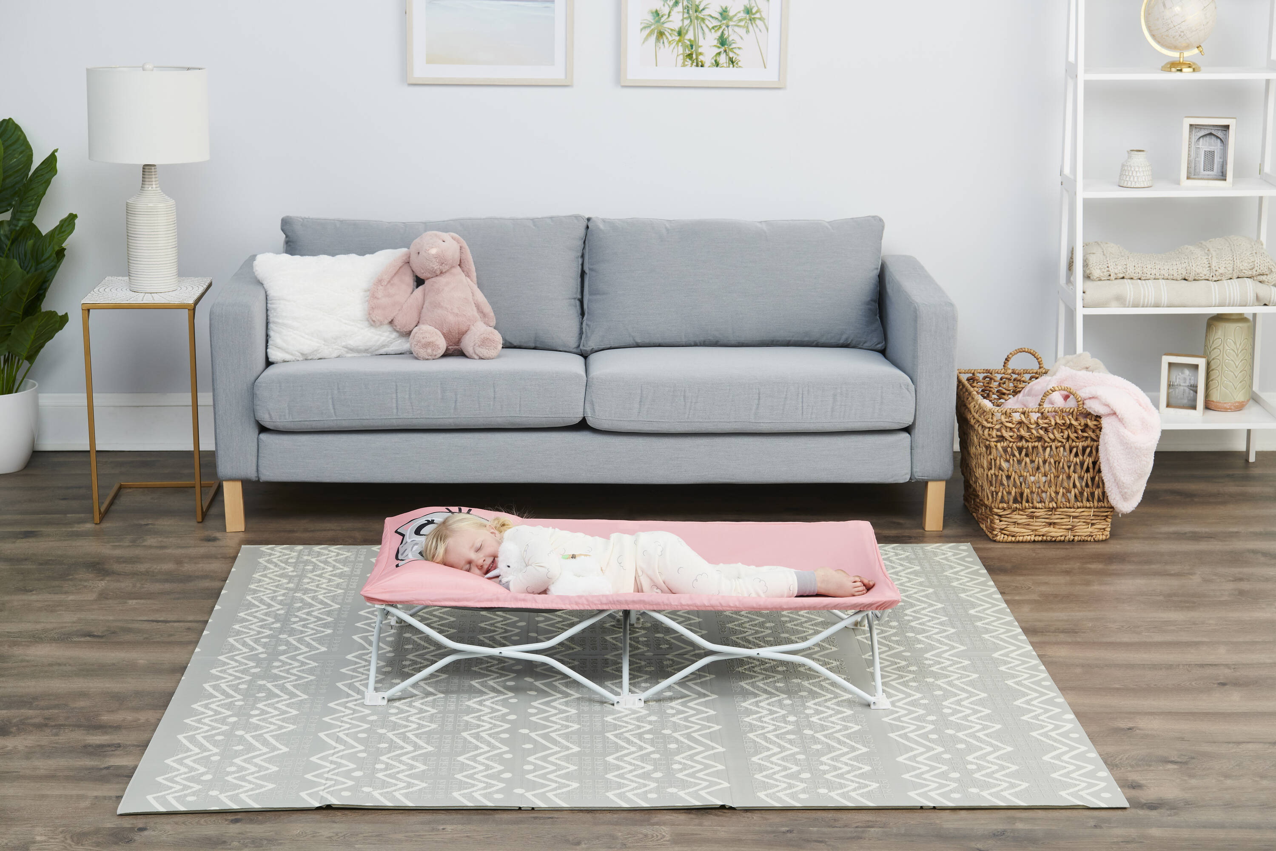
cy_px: 426
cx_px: 638
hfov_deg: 32.4
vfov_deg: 21.9
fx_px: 2197
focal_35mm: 62
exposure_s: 1/80
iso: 400
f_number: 11
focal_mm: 62
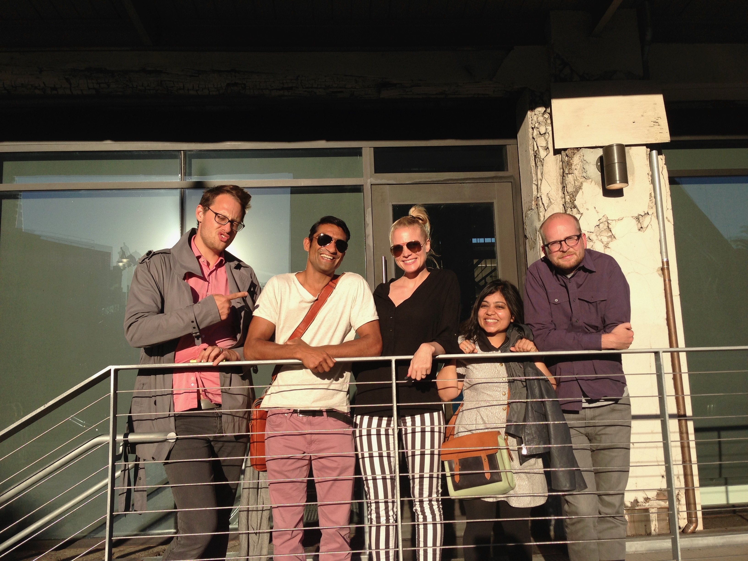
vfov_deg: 42.9
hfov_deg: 55.4
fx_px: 713
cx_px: 374
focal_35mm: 33
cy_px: 280
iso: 50
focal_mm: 4.13
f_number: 2.4
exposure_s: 1/1355
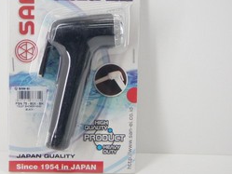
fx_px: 550
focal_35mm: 82
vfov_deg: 18.0
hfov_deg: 23.7
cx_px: 68
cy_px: 58
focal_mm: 9.13
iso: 200
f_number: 4
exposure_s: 1/30
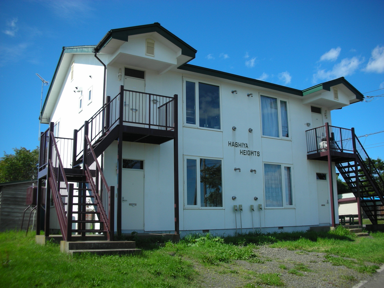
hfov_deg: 52.6
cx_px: 192
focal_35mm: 35
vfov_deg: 40.7
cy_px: 144
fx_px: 388
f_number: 8.5
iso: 50
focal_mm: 5.8
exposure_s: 1/86.2
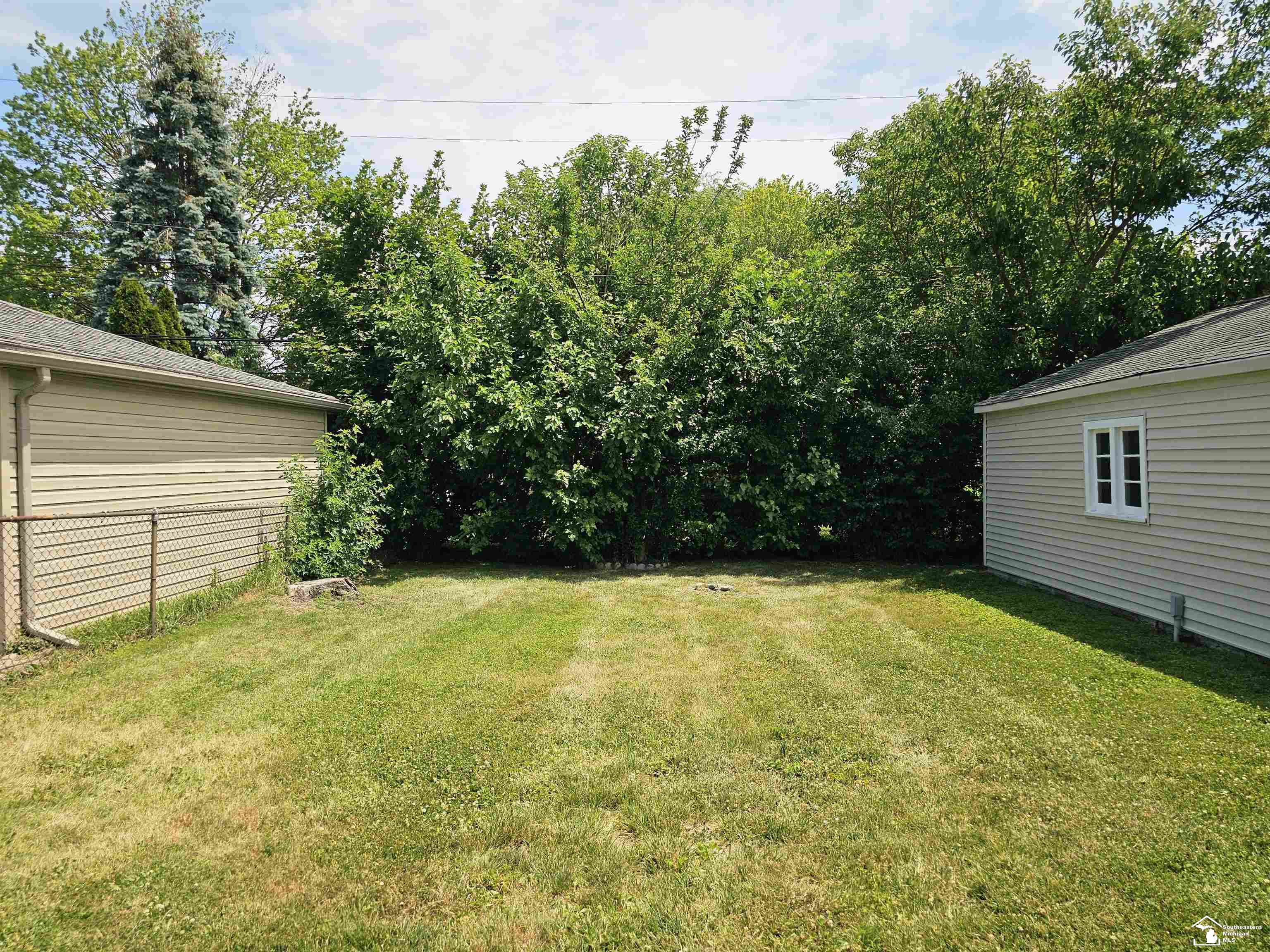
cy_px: 476
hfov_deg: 73.9
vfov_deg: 58.9
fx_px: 844
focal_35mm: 23
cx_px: 635
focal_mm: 6.3
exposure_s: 1/604
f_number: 1.7
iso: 10
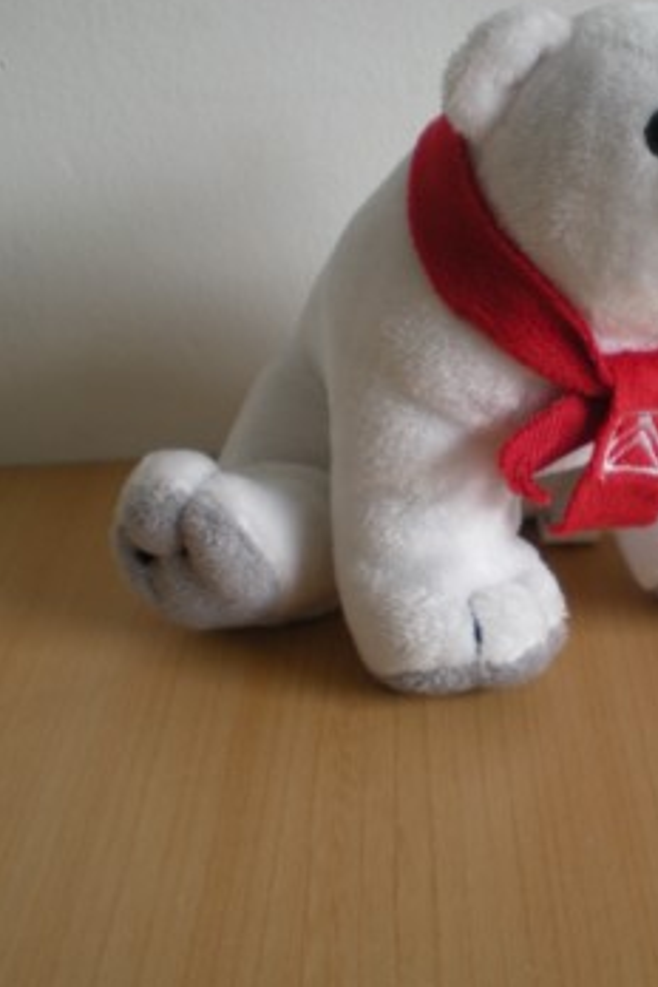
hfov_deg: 22.9
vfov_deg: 33.9
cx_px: 457
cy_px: 468
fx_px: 1617
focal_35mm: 59
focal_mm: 6.3
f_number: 3.1
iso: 64
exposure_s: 1/65.4
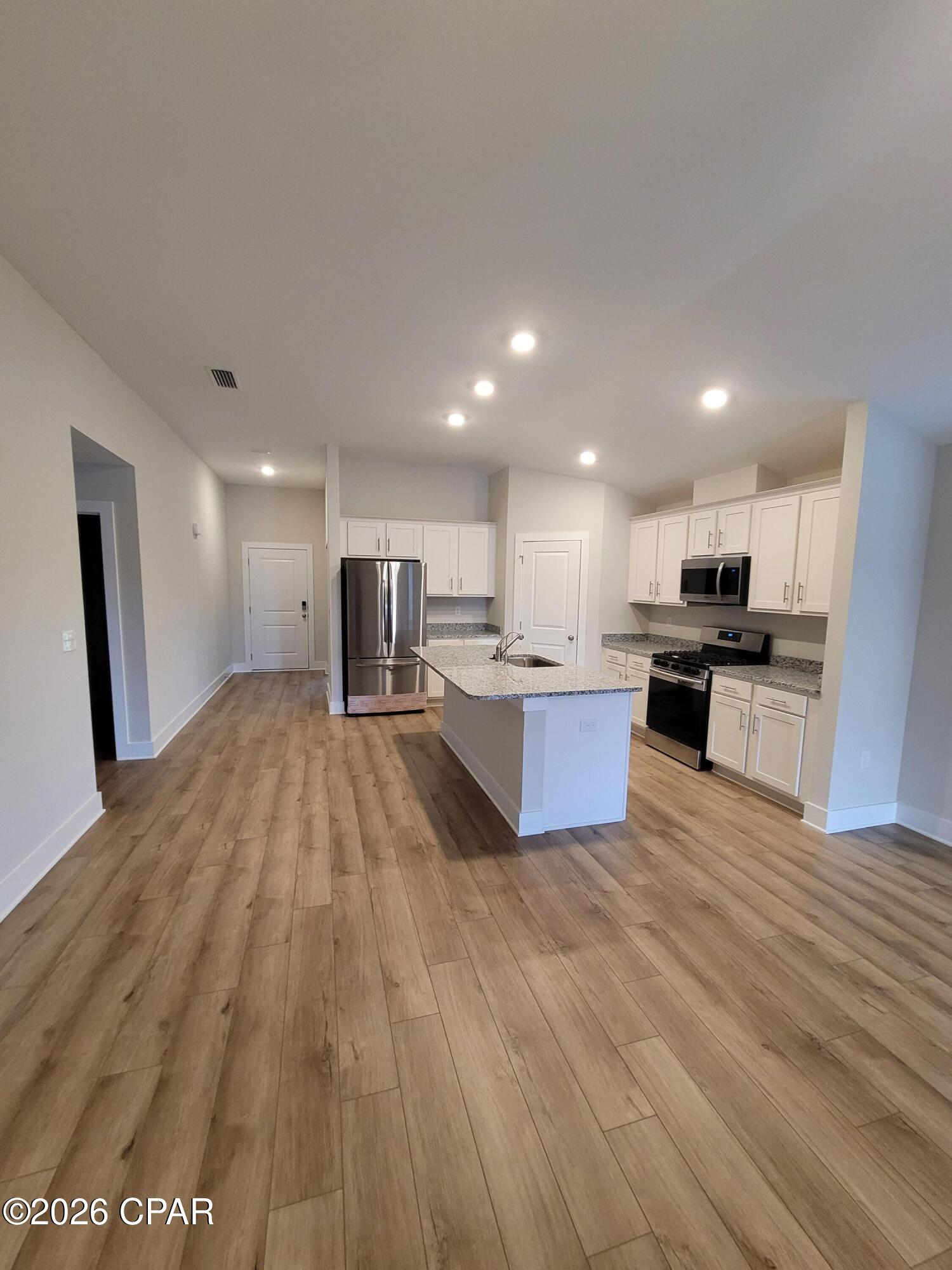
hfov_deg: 89.9
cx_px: 476
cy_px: 635
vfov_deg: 106.2
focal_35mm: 13
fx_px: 477
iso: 400
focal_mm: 2.2
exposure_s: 1/60
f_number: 2.2
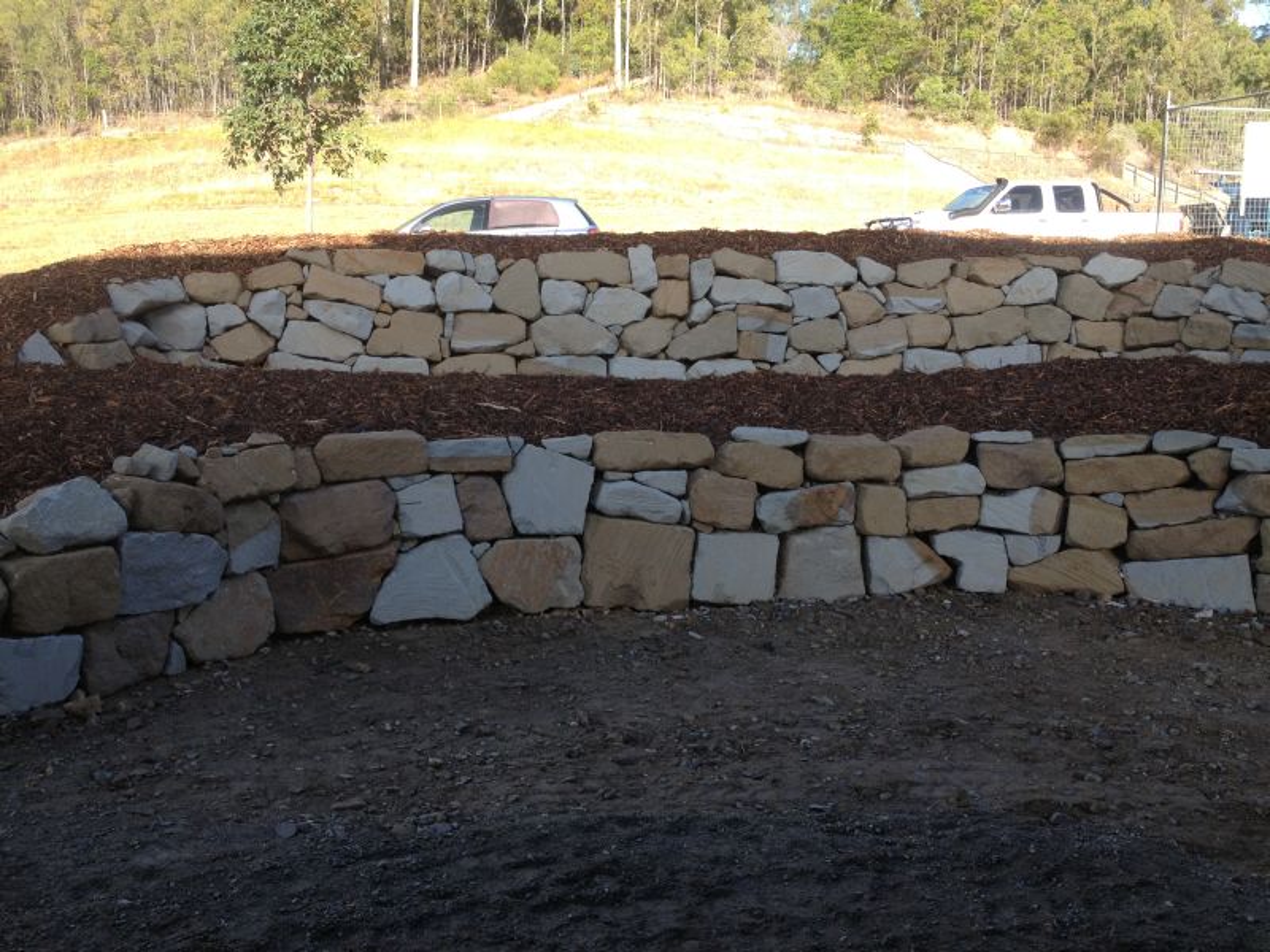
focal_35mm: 35
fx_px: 1284
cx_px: 635
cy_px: 476
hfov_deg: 52.6
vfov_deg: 40.7
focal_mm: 4.28
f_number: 2.4
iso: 50
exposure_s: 1/365
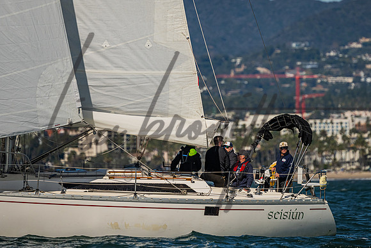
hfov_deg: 3.8
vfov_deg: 2.5
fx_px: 5570
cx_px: 219
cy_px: 86
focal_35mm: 540
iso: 400
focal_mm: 400
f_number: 5.6
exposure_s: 1/8000
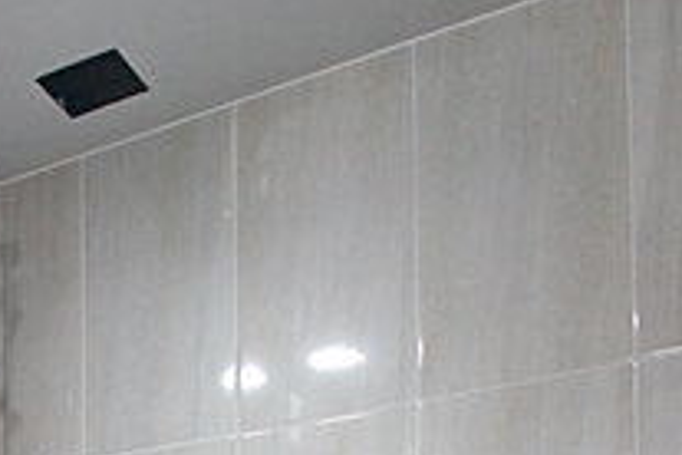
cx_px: -105
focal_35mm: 58
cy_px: 765
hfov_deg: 30.1
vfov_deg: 19.1
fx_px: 1099
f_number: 9
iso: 800
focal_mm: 10
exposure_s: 1/8
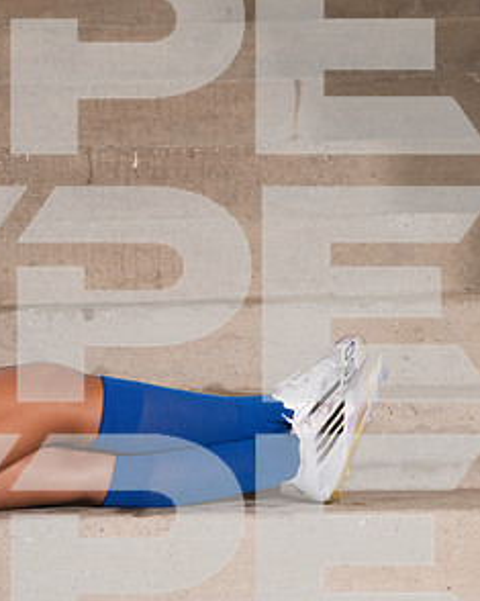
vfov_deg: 16.7
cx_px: -22
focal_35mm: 115
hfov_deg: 13.2
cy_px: 295
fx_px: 2043
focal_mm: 62
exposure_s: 1/320
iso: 250
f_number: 7.1
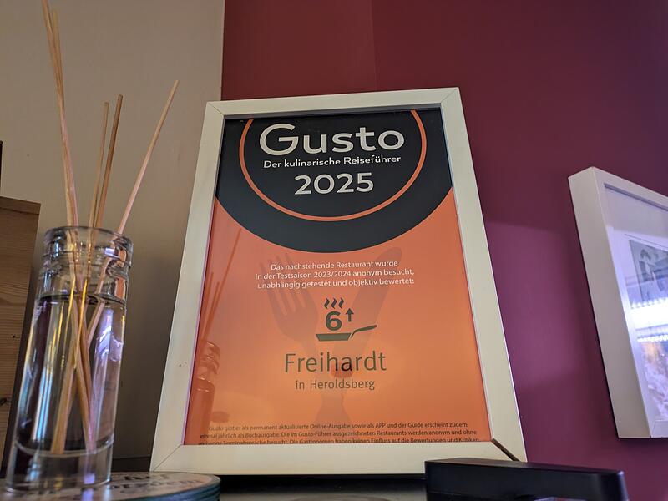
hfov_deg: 69.4
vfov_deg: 54.9
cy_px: 250
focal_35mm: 25
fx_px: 482
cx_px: 334
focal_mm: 5.43
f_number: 1.89
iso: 341
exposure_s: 1/25
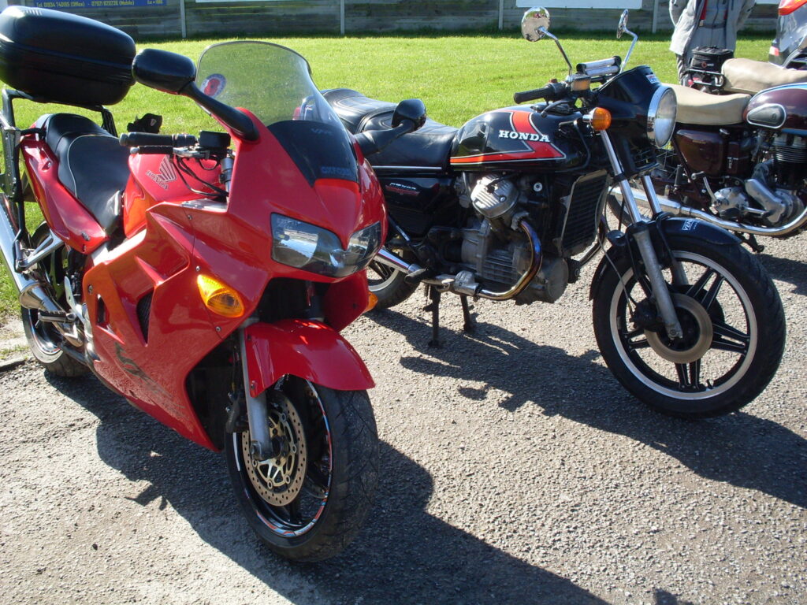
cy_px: 302
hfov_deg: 49.0
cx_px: 404
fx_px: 886
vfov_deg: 37.7
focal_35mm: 38
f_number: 8.4
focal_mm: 6.3
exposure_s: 1/90
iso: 80
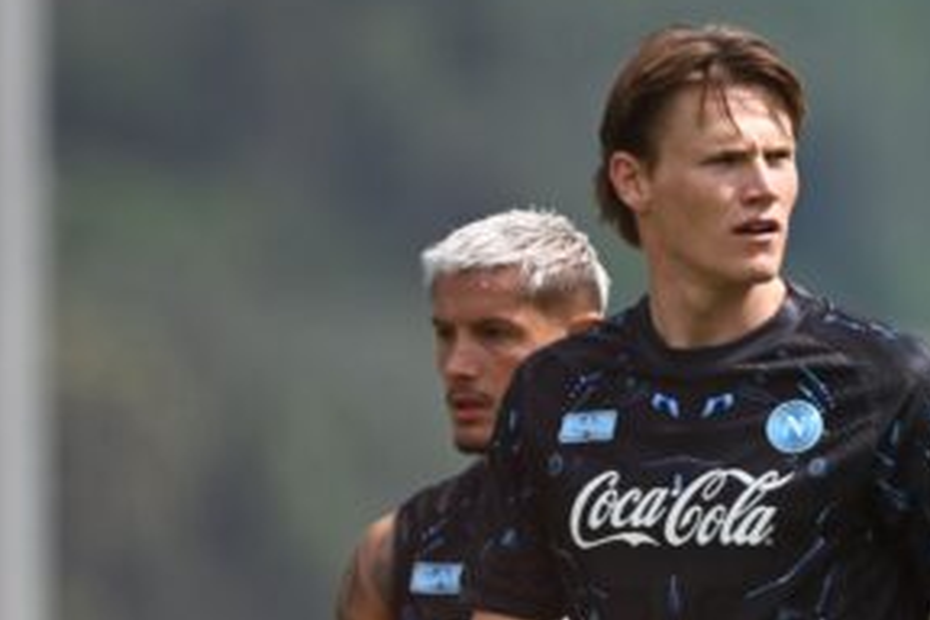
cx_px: 1311
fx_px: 36758
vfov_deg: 1.0
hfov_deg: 1.4
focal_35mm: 1423
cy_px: 1006
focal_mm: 400
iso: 250
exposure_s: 1/2000
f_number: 4
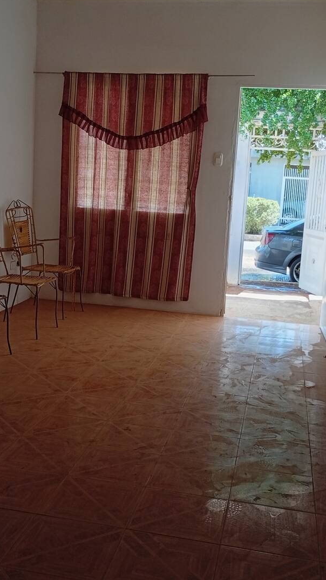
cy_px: 289
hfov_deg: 26.5
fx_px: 691
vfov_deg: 45.5
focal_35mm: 45
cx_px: 140
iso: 93
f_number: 1.8
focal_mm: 3.84
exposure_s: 1/100
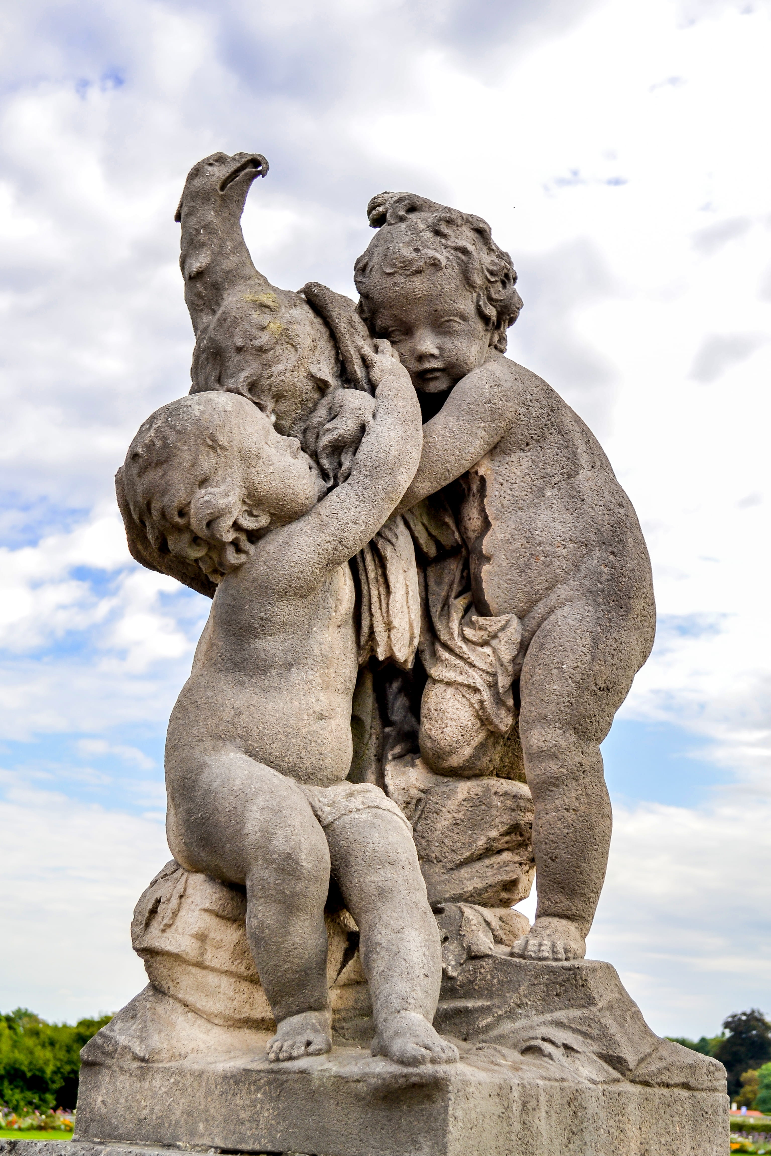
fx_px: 1686
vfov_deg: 37.9
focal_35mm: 52
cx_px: 386
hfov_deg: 25.8
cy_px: 578
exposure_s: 1/200
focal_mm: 35
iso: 100
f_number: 7.1
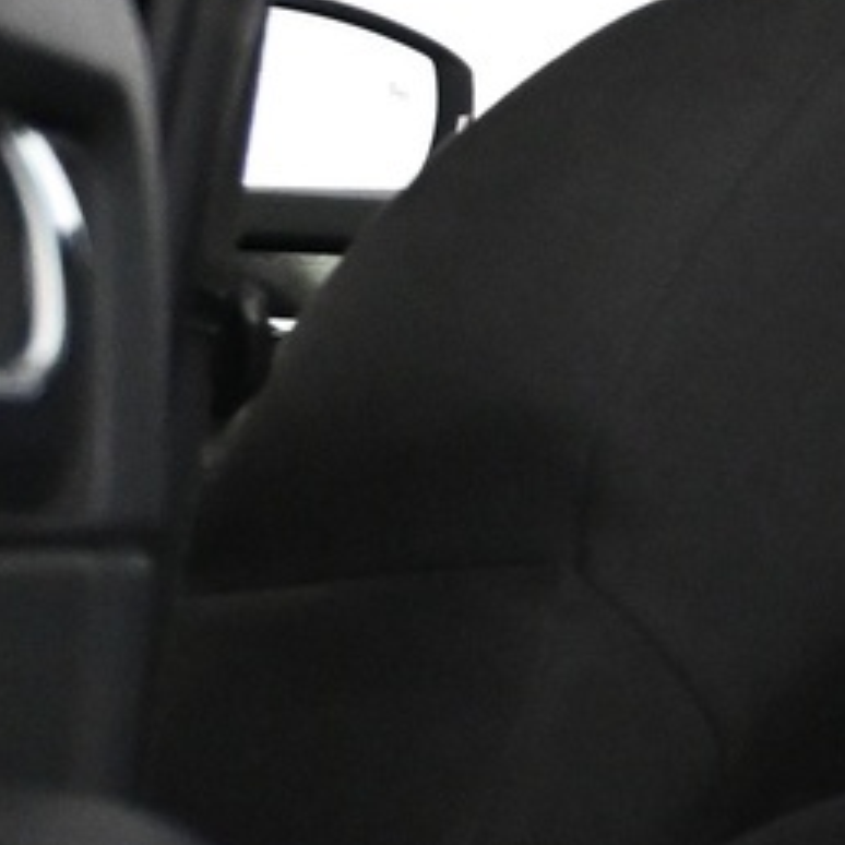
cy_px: 409
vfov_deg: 11.2
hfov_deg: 9.4
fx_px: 4318
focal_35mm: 156
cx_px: 2306
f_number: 3.8
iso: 3200
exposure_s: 1/60
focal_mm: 19.5
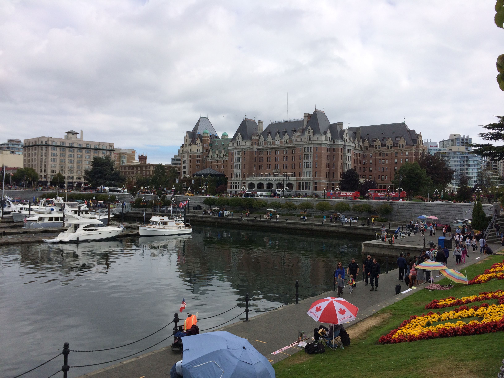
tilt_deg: -0.9
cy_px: 189
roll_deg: -1.1
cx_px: 252
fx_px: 422
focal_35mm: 29
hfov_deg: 61.7
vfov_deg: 48.2
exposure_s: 1/2740
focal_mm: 4.15
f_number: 2.2
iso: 32
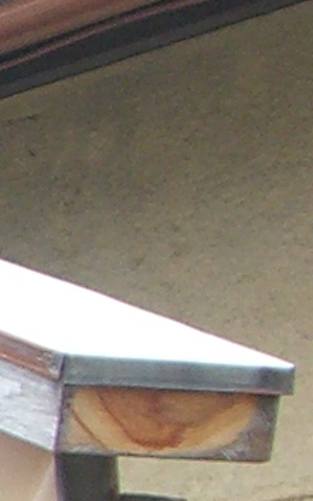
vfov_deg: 5.8
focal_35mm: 360
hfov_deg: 3.4
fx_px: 4917
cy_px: 511
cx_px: -1184
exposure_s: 1/200
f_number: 3
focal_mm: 7.6
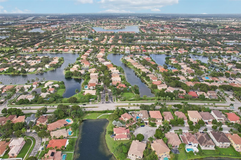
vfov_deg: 57.2
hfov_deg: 78.6
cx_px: 120
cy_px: 80
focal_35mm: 22
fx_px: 147
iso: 150
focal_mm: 8.4
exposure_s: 1/1250
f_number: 2.8
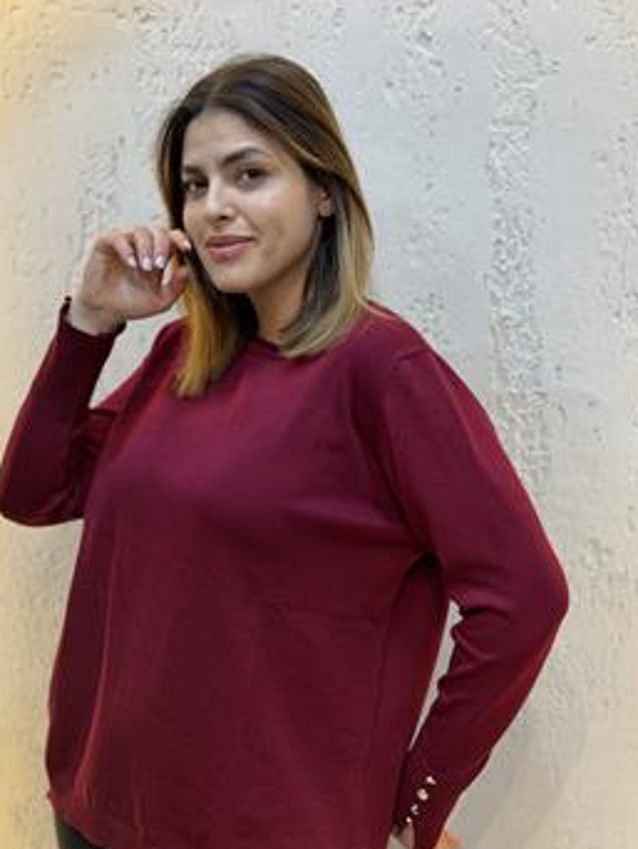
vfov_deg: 33.2
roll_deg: +1.3
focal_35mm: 58
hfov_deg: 25.2
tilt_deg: -9.4
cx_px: 278
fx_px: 1424
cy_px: 485
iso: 100
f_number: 1.78
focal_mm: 6.76
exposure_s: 1/100
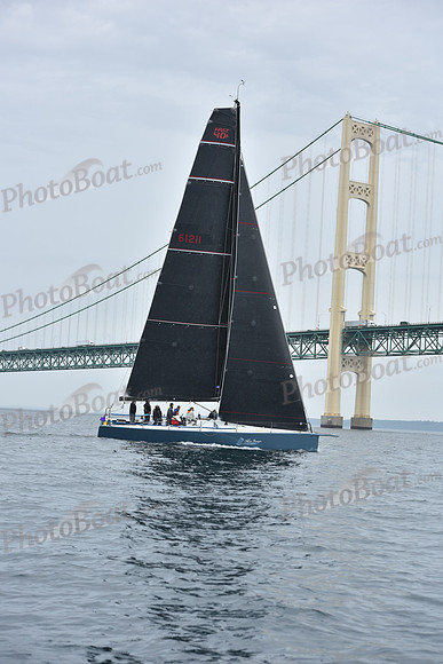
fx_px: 1291
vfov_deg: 28.8
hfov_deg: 19.5
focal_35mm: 70
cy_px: 332
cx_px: 222
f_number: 5.6
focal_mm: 70
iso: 250
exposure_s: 1/800
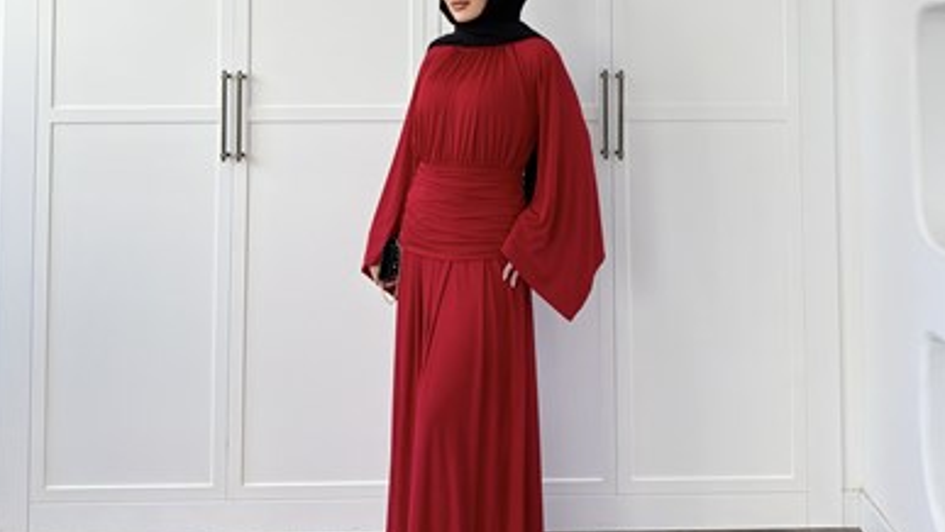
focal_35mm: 36
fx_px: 902
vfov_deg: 32.6
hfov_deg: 55.3
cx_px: 479
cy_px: 179
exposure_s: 1/822
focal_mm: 6.76
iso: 250
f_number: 1.78
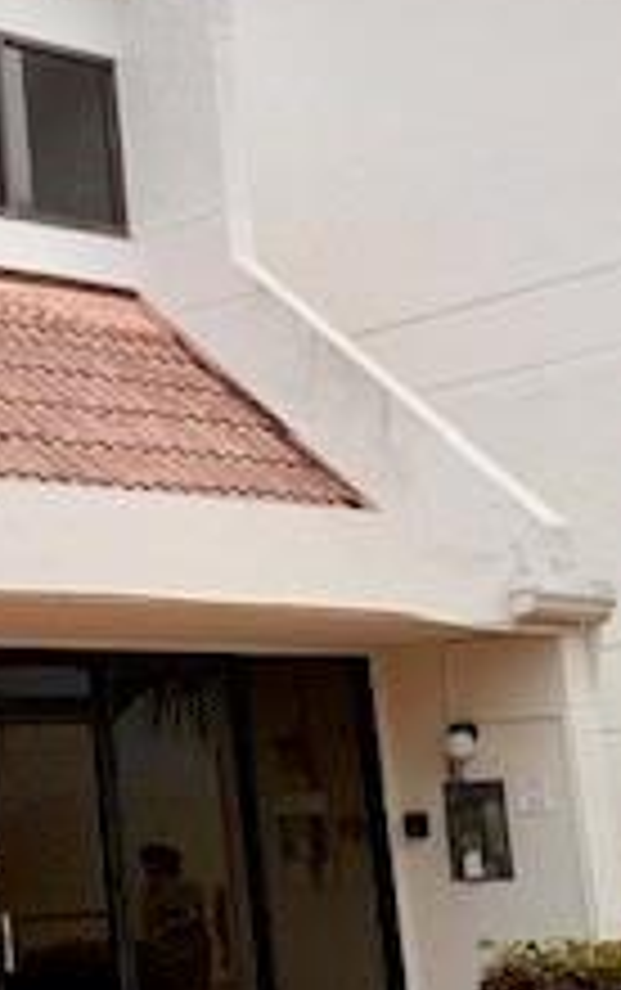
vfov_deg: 25.8
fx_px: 2161
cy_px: 436
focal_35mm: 80
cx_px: -176
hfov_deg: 15.6
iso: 32
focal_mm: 4.25
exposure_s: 1/122
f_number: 1.8
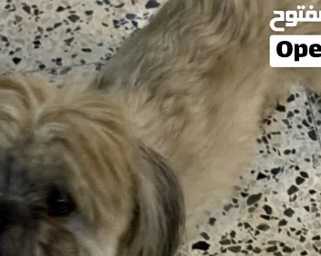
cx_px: 133
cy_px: 198
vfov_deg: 16.6
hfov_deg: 20.8
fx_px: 874
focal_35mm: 92
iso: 250
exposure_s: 1/25
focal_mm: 5.96
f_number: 1.6
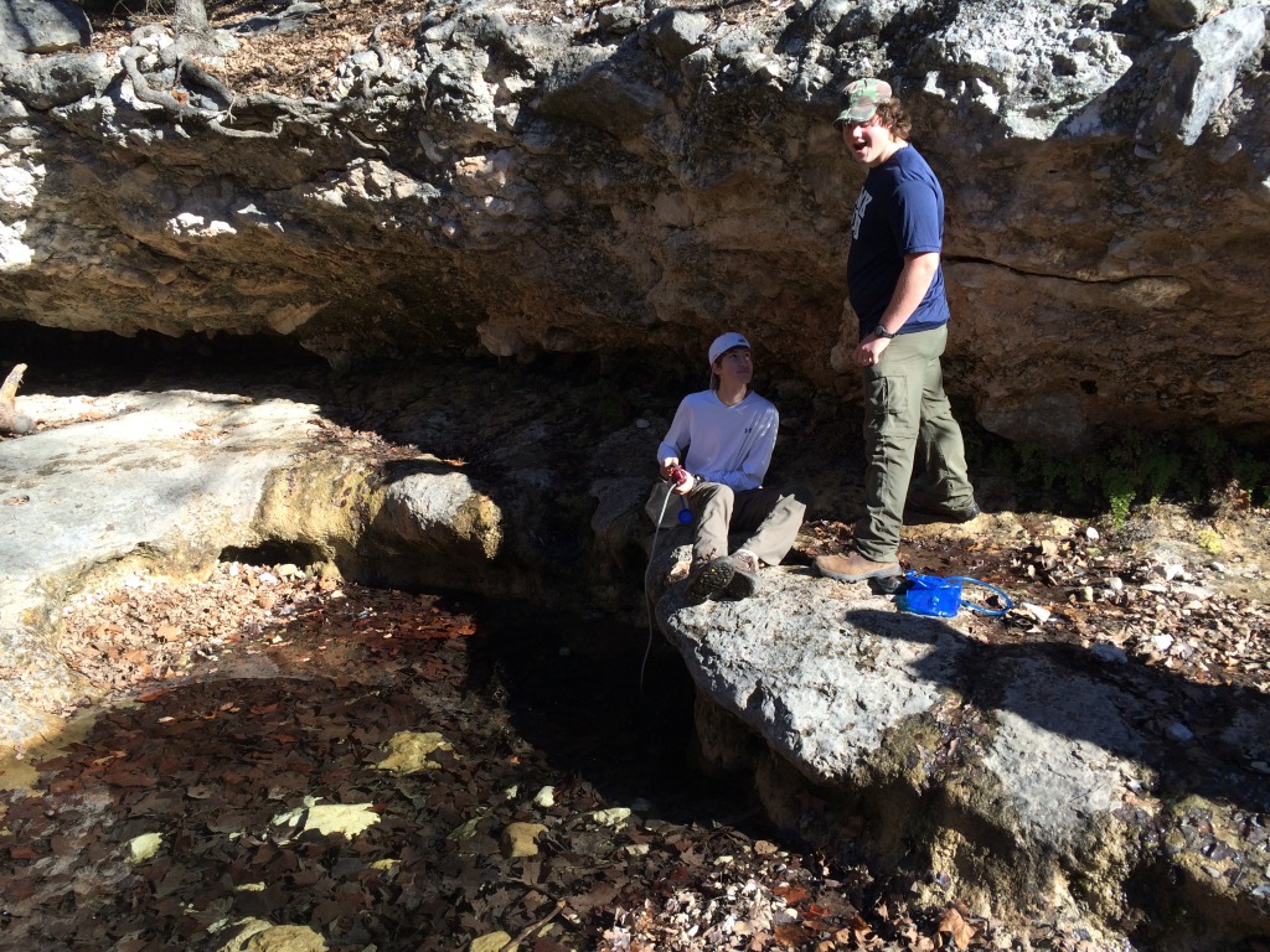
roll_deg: +1.5
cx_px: 635
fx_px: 1064
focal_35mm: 29
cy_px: 476
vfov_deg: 48.2
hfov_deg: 61.7
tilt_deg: -15.1
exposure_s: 1/622
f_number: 2.2
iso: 32
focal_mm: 4.15
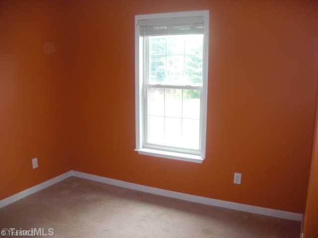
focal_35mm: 36
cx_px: 159
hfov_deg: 51.4
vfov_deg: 39.7
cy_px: 119
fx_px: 331
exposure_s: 1/80
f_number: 2.8
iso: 200
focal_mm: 6.3
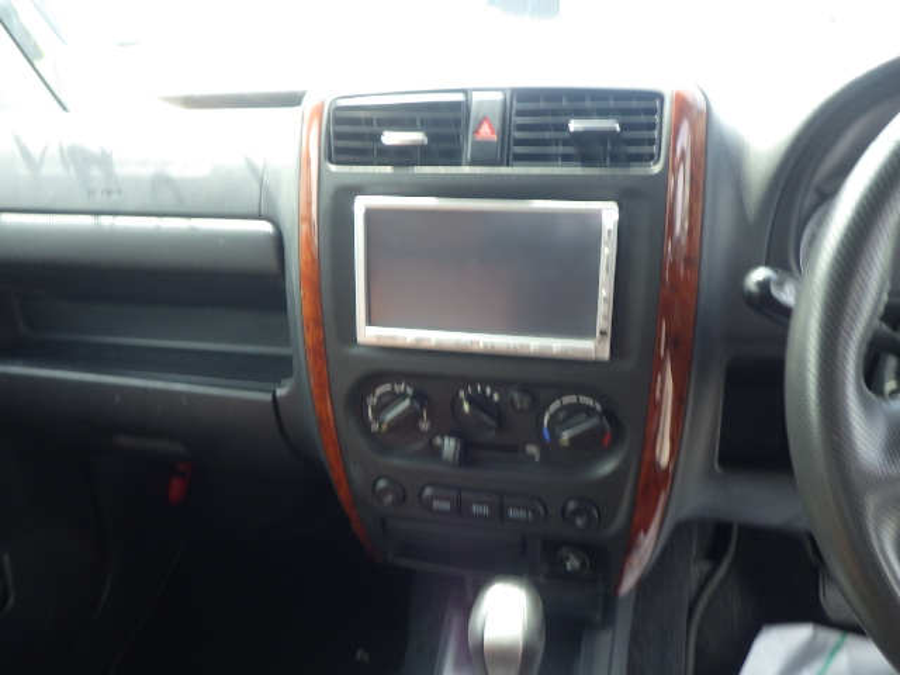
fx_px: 728
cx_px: 450
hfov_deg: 63.4
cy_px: 338
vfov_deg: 49.7
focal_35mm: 28
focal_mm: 5
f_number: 3.5
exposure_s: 1/80
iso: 125
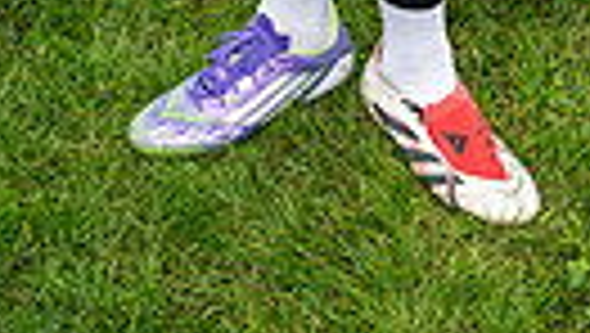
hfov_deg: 14.9
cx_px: 347
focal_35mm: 144
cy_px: -598
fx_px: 2255
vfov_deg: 7.6
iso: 250
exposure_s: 1/200
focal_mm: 40
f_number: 7.1
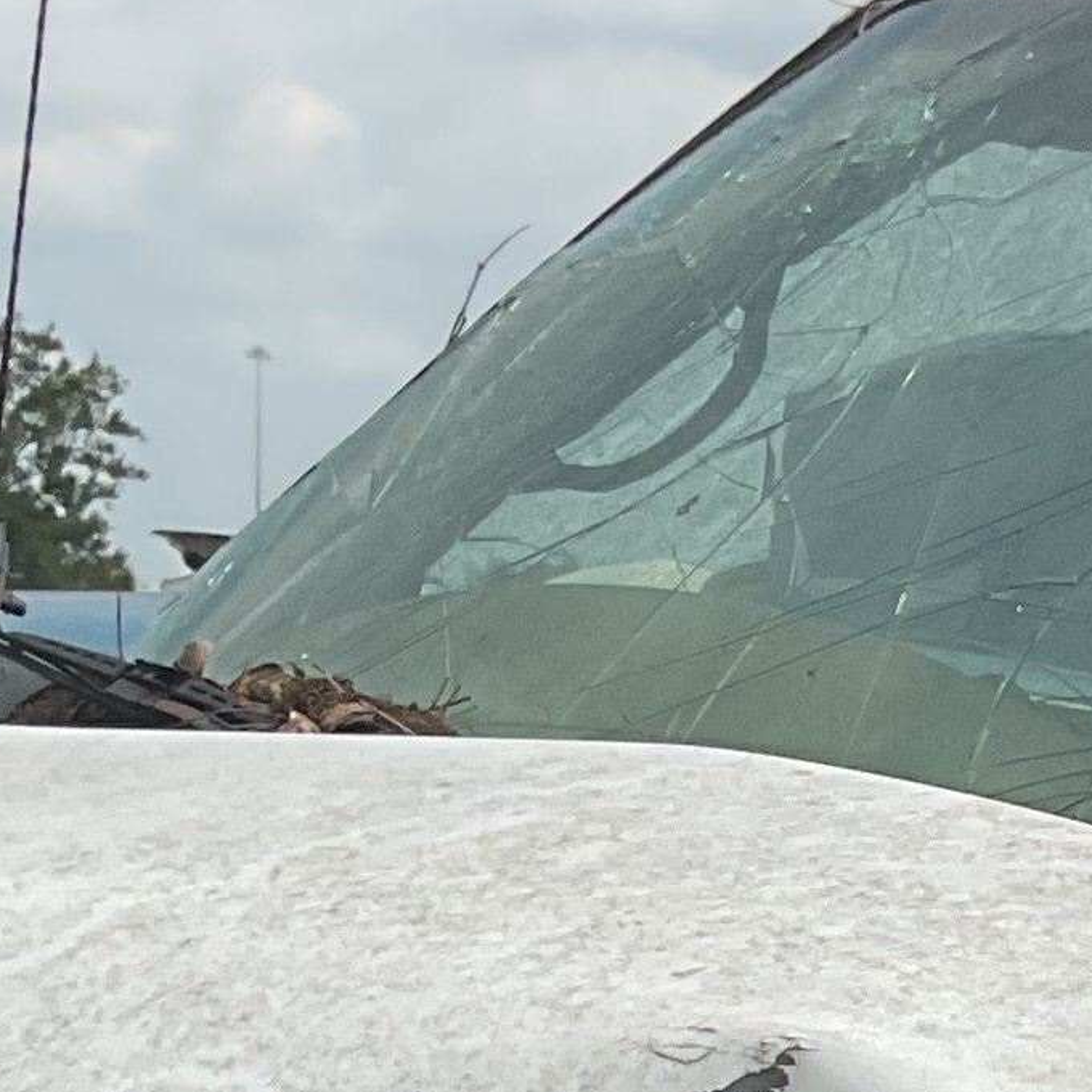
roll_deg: -3.6
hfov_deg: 10.9
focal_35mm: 152
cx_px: 1799
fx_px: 5425
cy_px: 1977
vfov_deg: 10.8
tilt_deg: -14.0
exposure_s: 1/3125
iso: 16
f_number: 1.8
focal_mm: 3
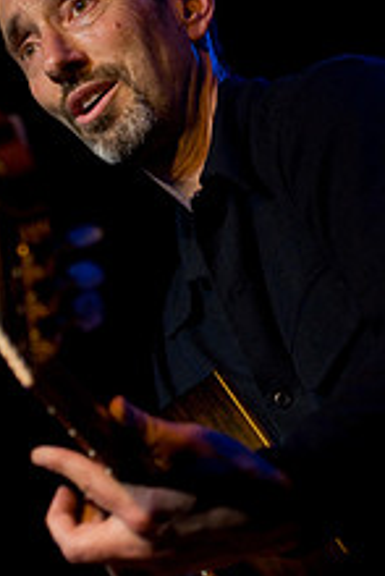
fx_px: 2162
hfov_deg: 10.2
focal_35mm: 135
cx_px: 190
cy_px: 209
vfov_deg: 15.2
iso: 800
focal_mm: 44
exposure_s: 1/60
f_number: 2.8
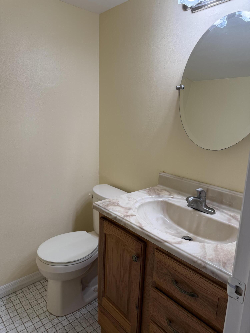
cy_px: 166
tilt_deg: -12.1
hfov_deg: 56.8
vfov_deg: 71.6
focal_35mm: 24
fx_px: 231
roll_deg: -1.7
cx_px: 125
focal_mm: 6.76
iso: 80
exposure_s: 1/120
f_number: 1.78
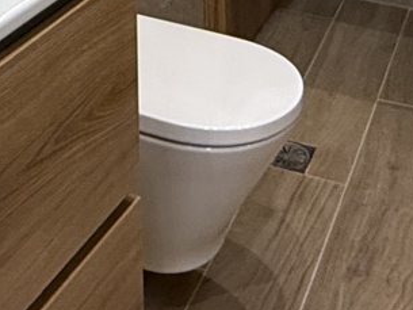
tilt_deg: -1.6
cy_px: -401
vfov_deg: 13.2
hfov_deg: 22.0
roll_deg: +0.7
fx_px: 1050
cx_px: 85
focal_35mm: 88
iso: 320
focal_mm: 2.22
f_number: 2.2
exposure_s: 1/100
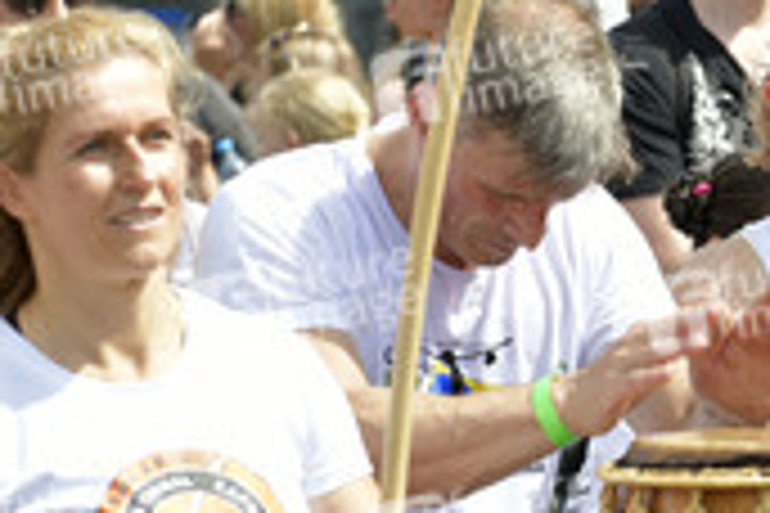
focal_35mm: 342
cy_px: 414
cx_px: 817
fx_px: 7314
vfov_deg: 4.0
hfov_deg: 6.0
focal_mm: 130
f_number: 6.3
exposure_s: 1/250
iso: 160
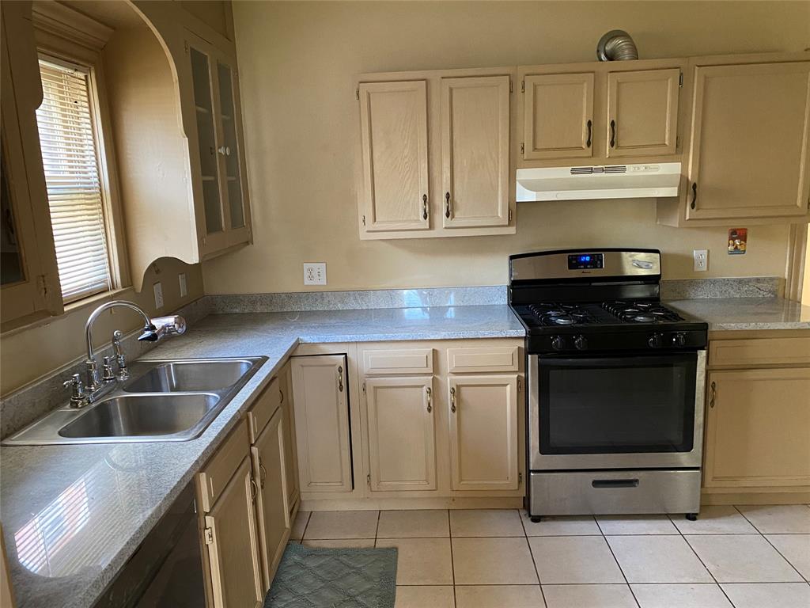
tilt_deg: -12.1
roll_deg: +2.2
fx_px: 608
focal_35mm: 26
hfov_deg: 67.3
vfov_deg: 53.1
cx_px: 405
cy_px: 304
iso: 500
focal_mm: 4.25
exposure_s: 1/60
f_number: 1.8
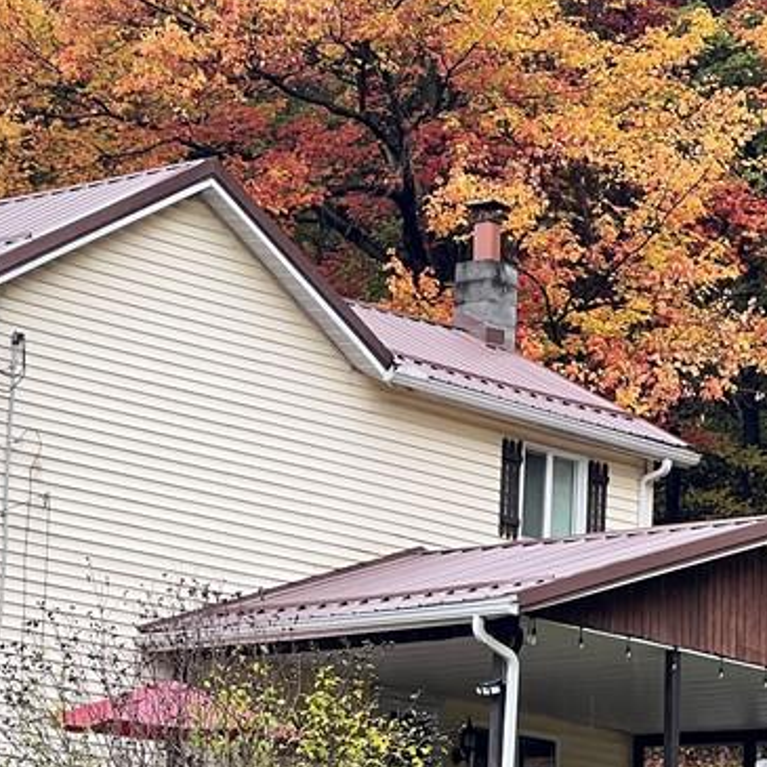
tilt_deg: +8.6
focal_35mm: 191
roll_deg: -3.1
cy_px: 578
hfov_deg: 9.1
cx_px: 76
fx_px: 4788
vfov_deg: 9.1
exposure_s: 1/99
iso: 40
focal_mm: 9
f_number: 2.8
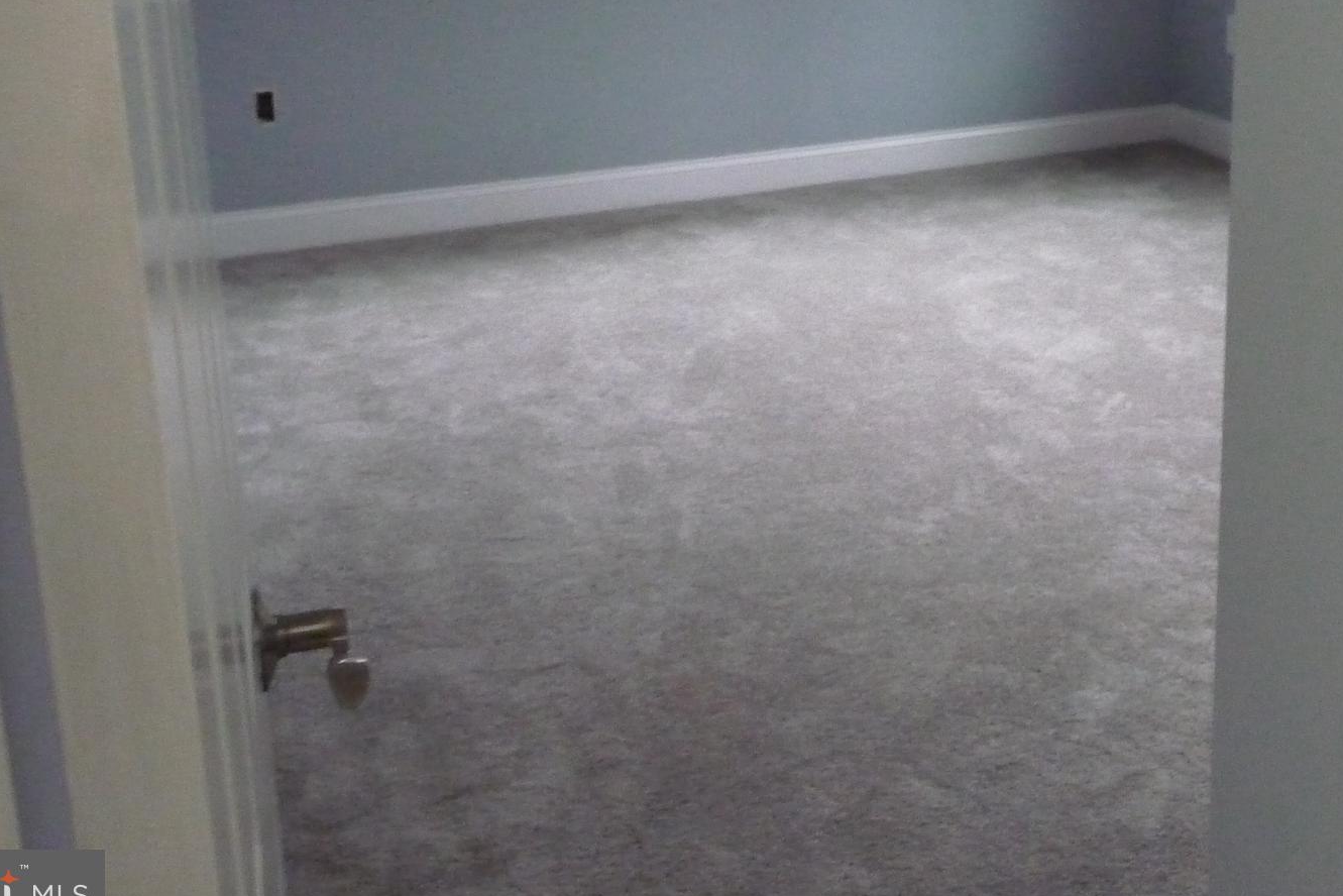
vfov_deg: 27.4
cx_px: 886
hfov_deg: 40.6
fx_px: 1791
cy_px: 157
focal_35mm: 48
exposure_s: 1/20
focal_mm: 5
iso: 800
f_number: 3.4
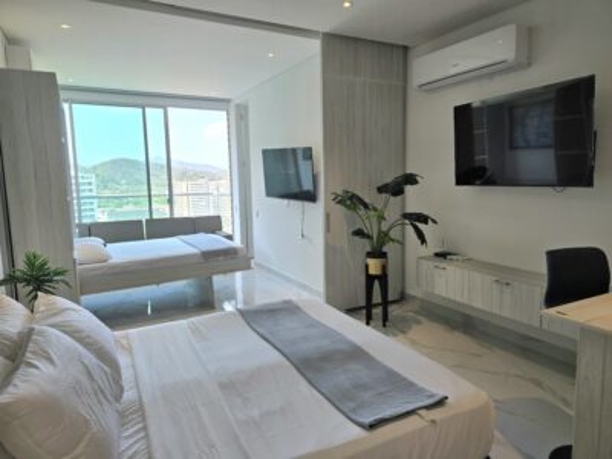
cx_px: 306
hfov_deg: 73.9
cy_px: 230
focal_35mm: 23
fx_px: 407
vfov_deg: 58.9
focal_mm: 6.3
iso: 25
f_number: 1.7
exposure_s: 1/182
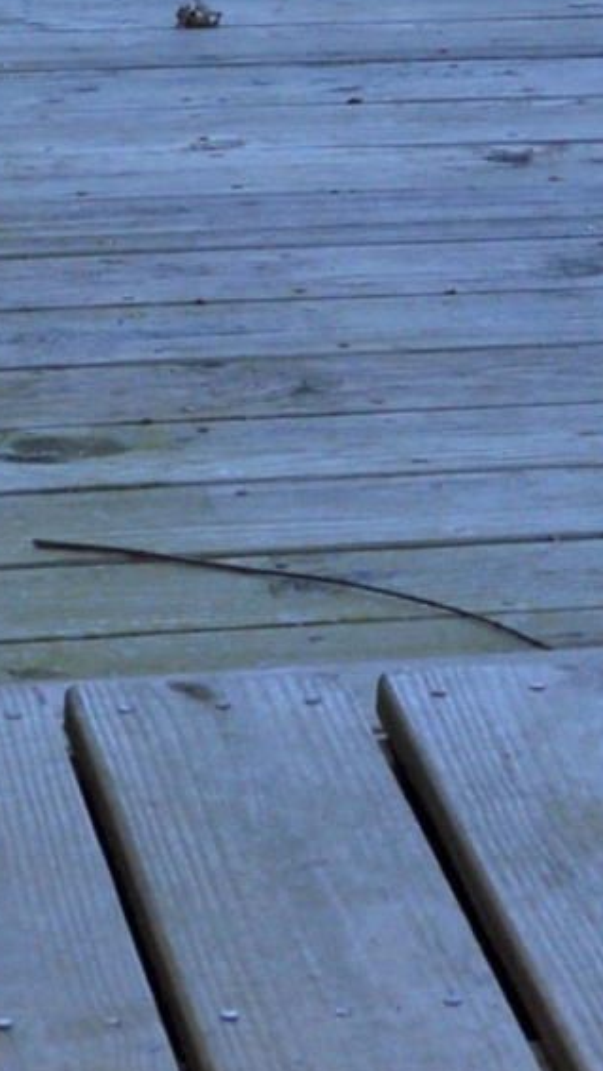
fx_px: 6139
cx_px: 692
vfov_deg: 9.5
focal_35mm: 216
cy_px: -784
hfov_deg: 5.6
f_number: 8
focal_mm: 26
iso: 200
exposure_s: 1/250
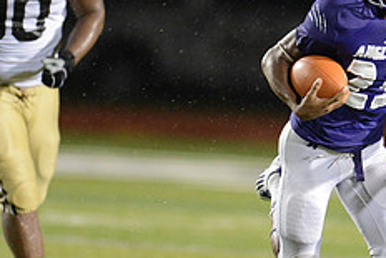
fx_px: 10718
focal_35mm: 999
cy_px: 156
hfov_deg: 2.1
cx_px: 316
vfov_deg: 1.4
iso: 5000
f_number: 2.8
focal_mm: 400
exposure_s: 1/1000
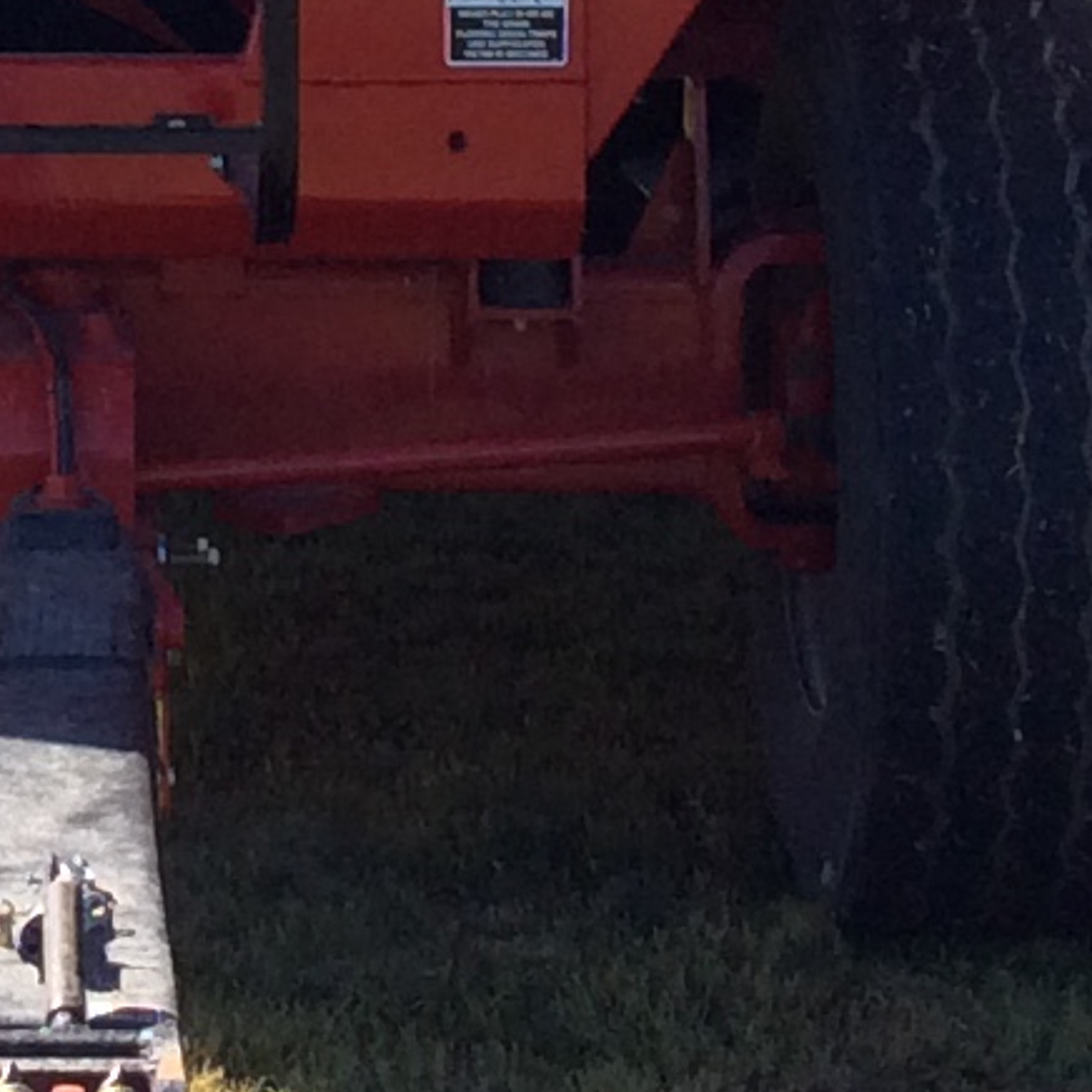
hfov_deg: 10.2
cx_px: -288
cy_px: -293
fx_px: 5996
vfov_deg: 10.2
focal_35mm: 168
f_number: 2.4
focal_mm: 3.3
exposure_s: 1/635
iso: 32
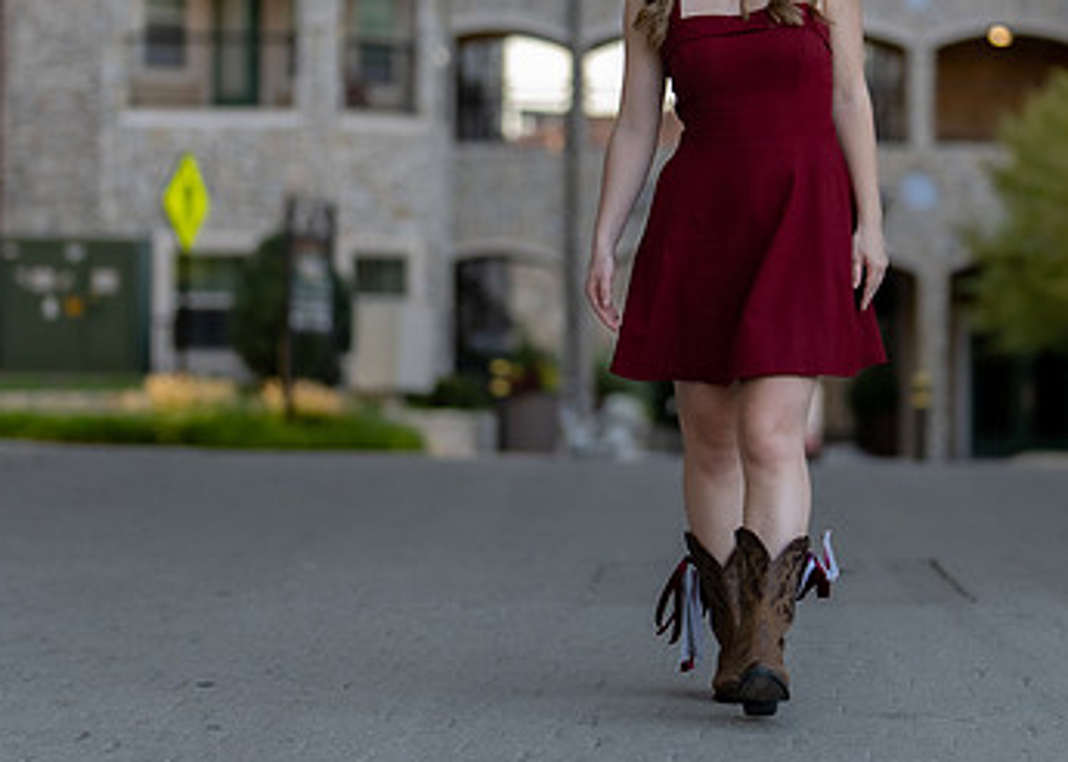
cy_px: 243
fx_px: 4244
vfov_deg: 10.2
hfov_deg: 14.3
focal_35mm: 140
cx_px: 704
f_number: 1.2
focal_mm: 50
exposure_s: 1/1600
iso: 200
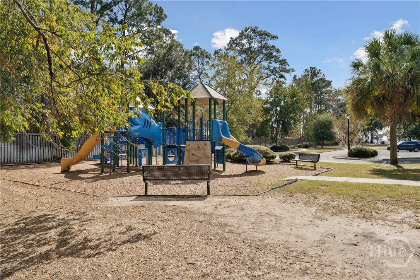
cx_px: 210
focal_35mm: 24
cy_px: 140
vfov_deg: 53.1
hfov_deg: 73.7
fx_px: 280
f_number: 8
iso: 400
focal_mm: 24
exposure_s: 1/640
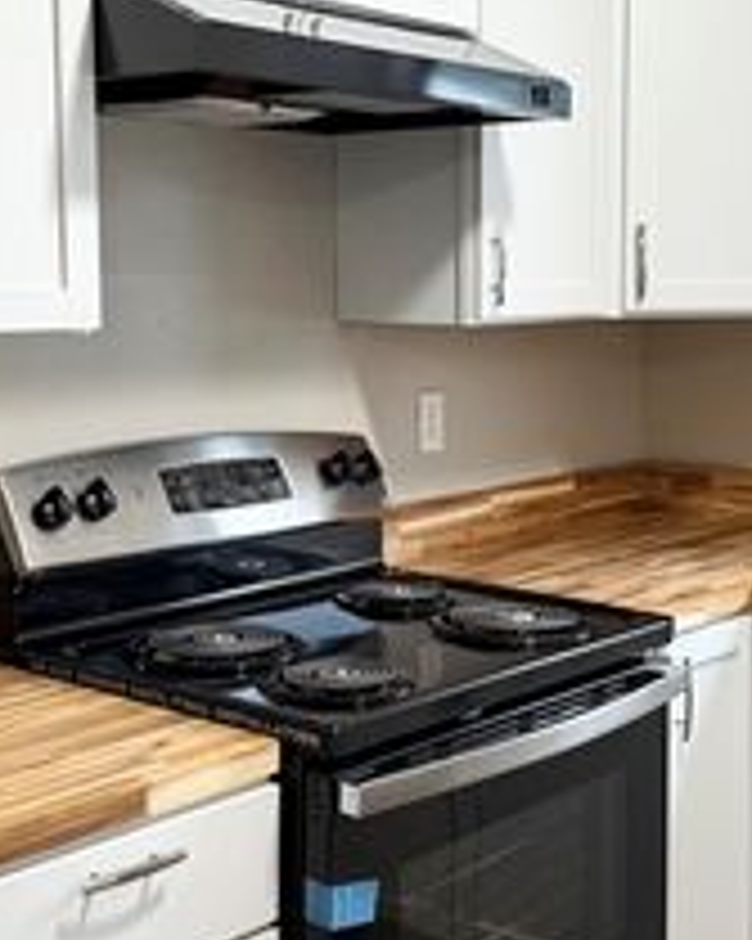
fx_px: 1559
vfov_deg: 33.5
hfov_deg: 27.1
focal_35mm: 56
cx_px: 455
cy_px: 398
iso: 200
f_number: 1.78
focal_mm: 6.76
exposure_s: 1/60
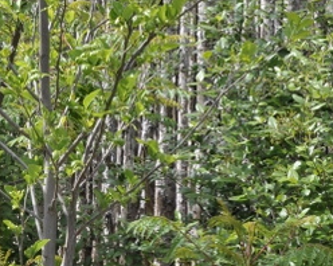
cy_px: -58
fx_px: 1251
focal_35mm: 127
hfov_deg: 15.0
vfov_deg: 11.9
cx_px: 27
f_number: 11
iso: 200
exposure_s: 1/125
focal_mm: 28
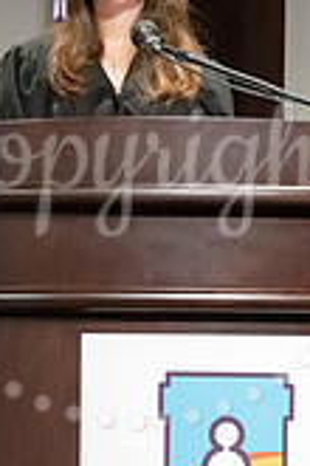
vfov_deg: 3.8
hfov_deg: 2.5
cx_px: 138
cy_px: 161
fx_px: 7039
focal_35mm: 545
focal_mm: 200
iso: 6400
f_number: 8
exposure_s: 1/200
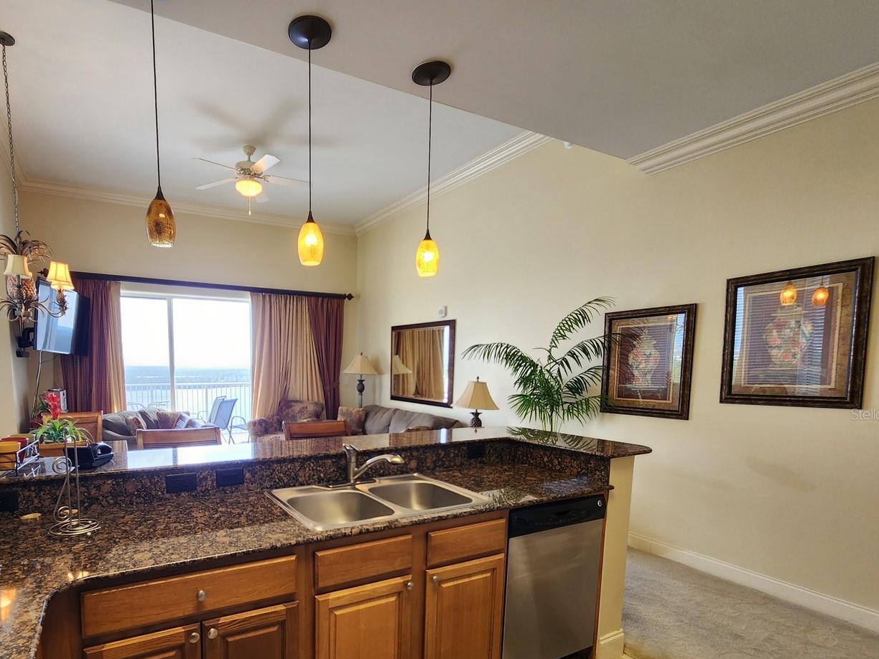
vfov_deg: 73.4
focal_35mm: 17
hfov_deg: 89.7
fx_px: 432
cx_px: 344
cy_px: 413
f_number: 2.2
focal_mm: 2.2
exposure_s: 1/60
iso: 125
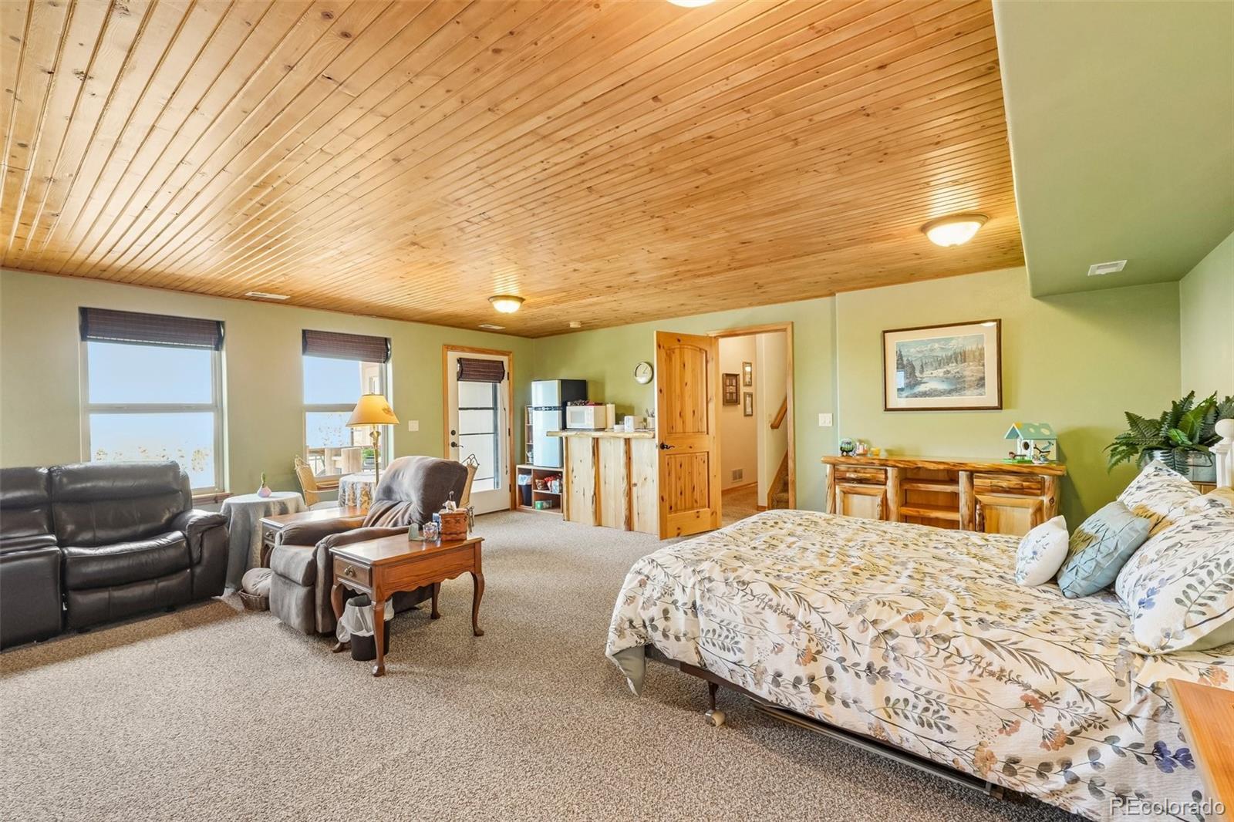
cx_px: 617
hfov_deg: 98.2
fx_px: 535
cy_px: 411
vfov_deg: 75.1
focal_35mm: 16
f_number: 8
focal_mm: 10.4
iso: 800
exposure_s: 1/3.33
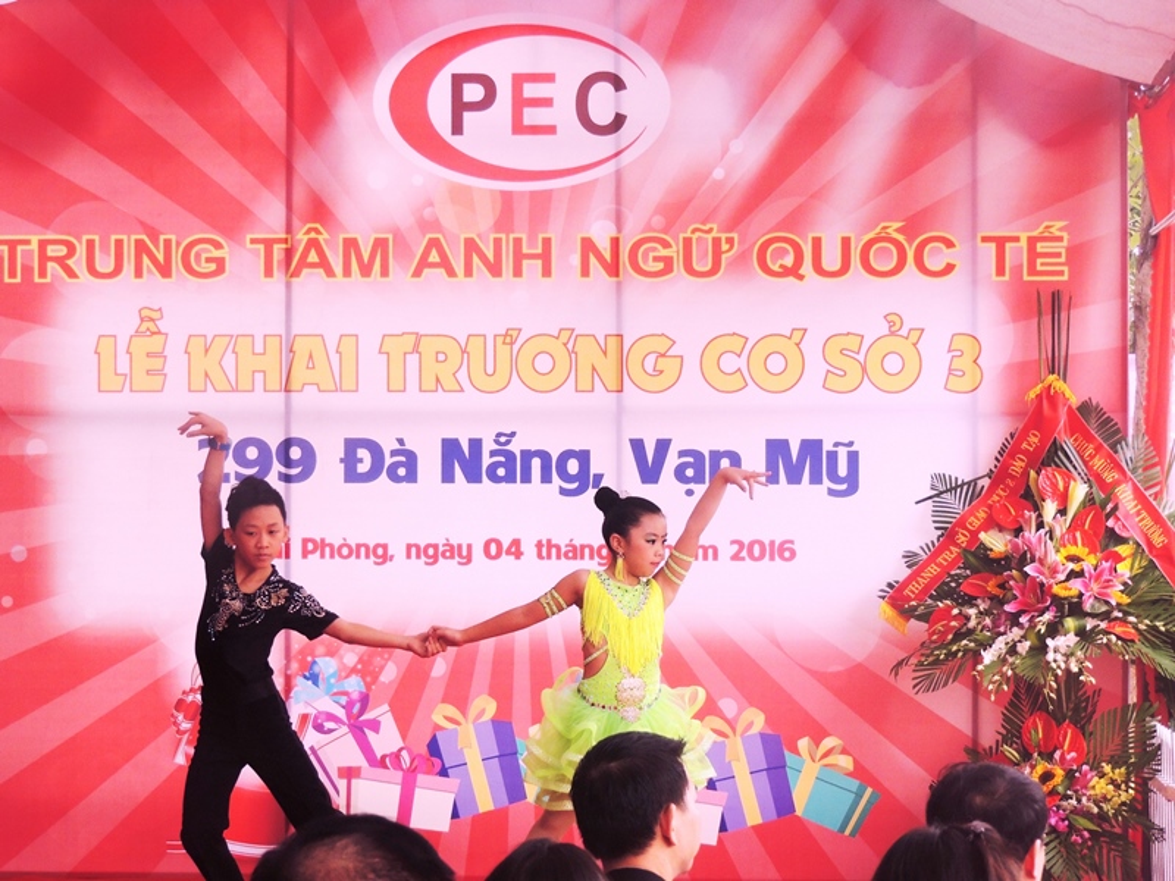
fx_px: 3394
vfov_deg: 14.8
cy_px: 440
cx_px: 588
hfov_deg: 19.6
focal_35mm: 100
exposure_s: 1/100
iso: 200
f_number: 4.1
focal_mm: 17.8
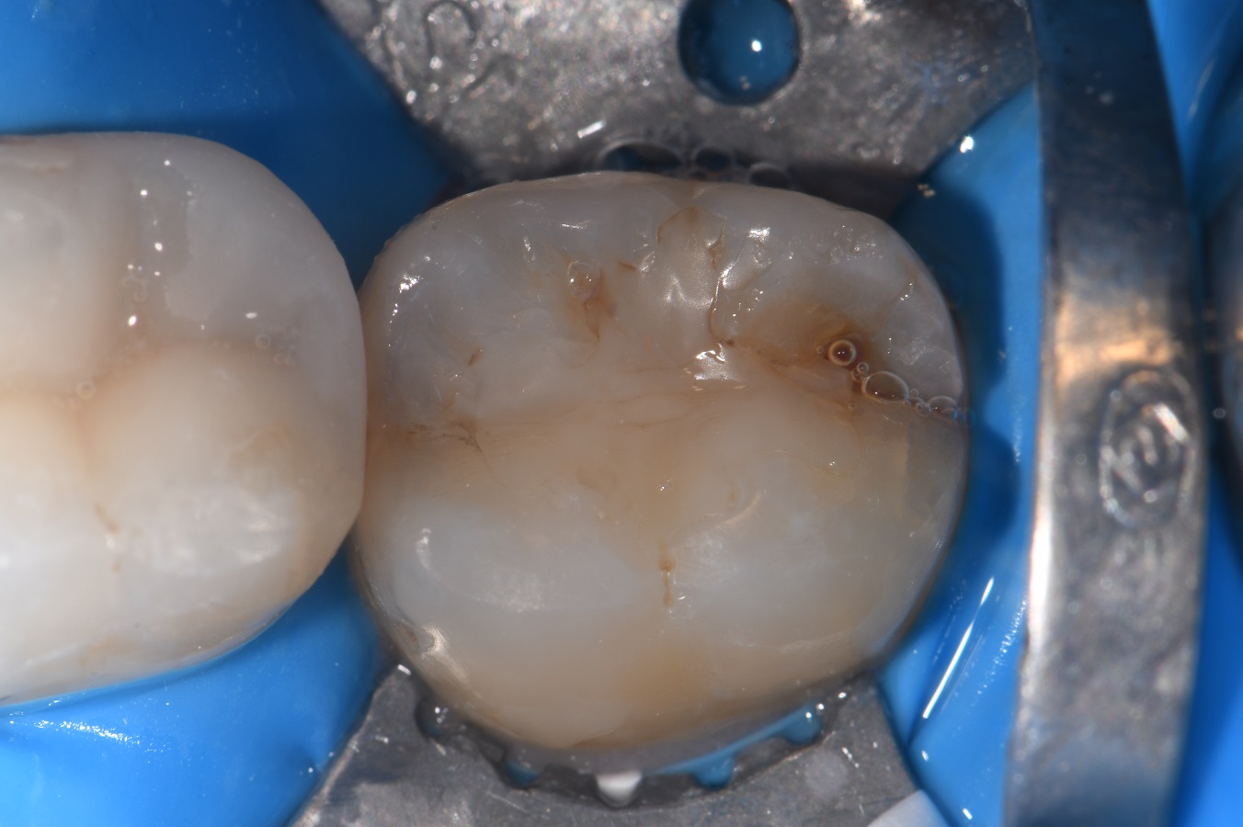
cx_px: 622
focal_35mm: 157
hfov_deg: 13.1
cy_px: 414
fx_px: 5418
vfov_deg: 8.7
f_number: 32
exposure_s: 1/160
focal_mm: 105
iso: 200
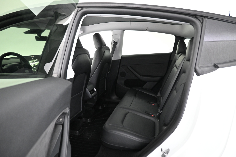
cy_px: 78
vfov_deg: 53.1
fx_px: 157
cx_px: 118
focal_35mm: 24
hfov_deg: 73.7
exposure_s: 1/13
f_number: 3.5
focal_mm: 16
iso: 1600
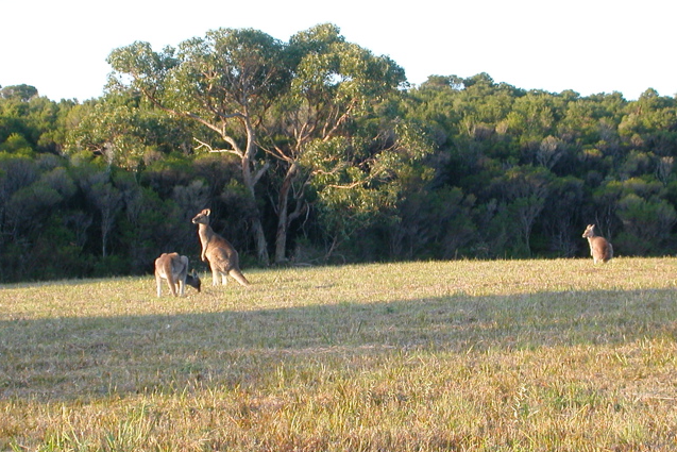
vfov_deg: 11.8
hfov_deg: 17.6
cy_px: 248
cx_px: 339
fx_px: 2182
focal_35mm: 116
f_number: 4.8
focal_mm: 16.8
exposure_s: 1/58.5
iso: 100
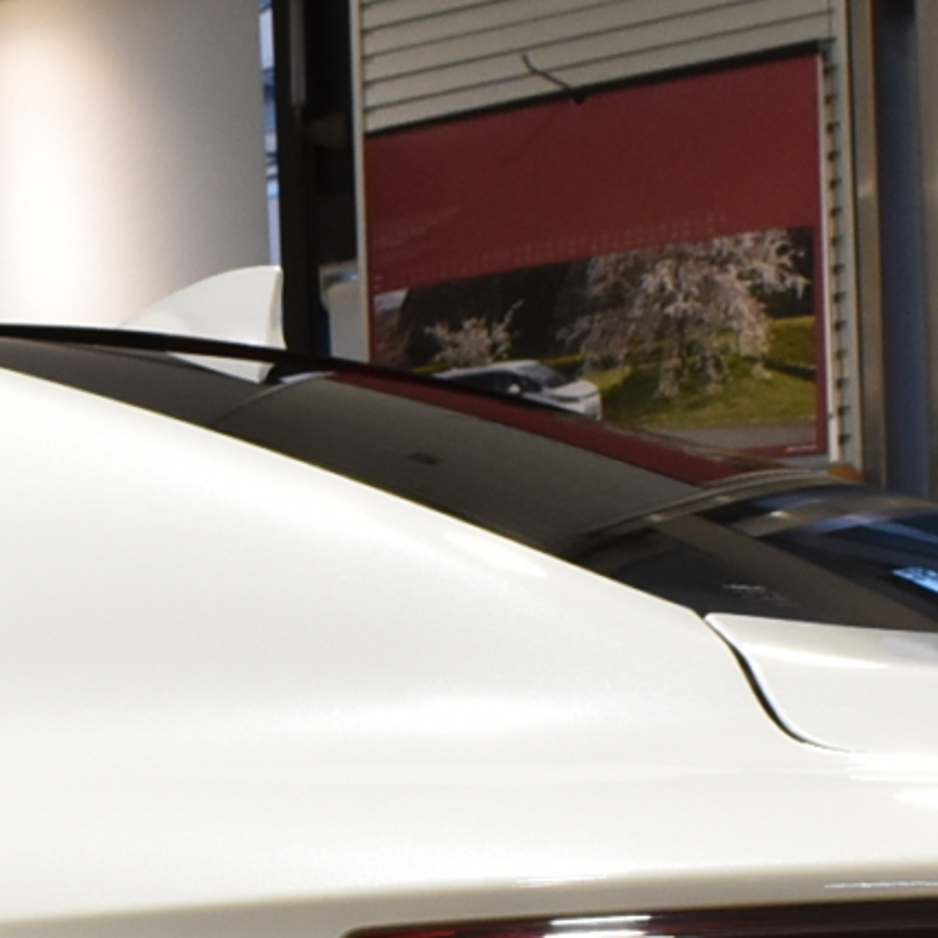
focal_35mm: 153
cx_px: -174
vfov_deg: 11.1
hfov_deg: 11.2
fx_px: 4691
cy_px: 1286
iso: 900
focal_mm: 20
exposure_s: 1/30
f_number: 8
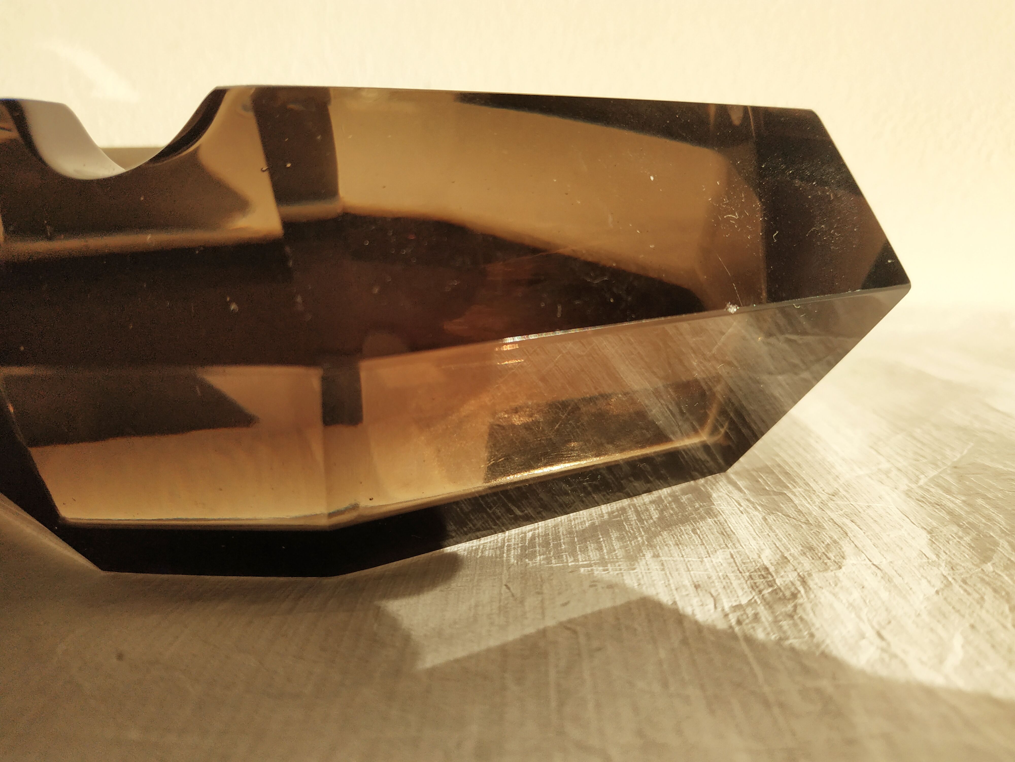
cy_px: 381
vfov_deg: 56.8
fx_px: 704
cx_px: 508
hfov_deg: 71.6
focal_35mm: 24
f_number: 1.9
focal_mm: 3.94
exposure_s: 1/844
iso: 200
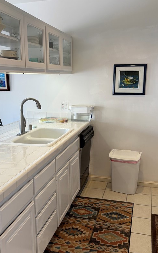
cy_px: 137
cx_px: 68
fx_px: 248
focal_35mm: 36
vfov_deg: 53.9
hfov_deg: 35.3
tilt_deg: -12.4
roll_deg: -1.1
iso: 100
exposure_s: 1/120
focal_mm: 5.96
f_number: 1.6
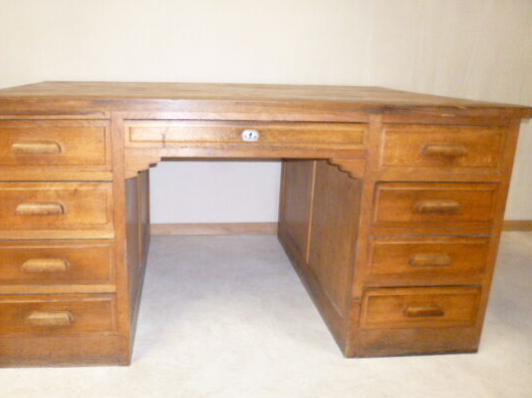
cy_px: 169
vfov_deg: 48.0
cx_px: 215
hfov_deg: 61.2
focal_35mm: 29
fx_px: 445
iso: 640
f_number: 2.5
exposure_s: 1/60
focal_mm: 4.3
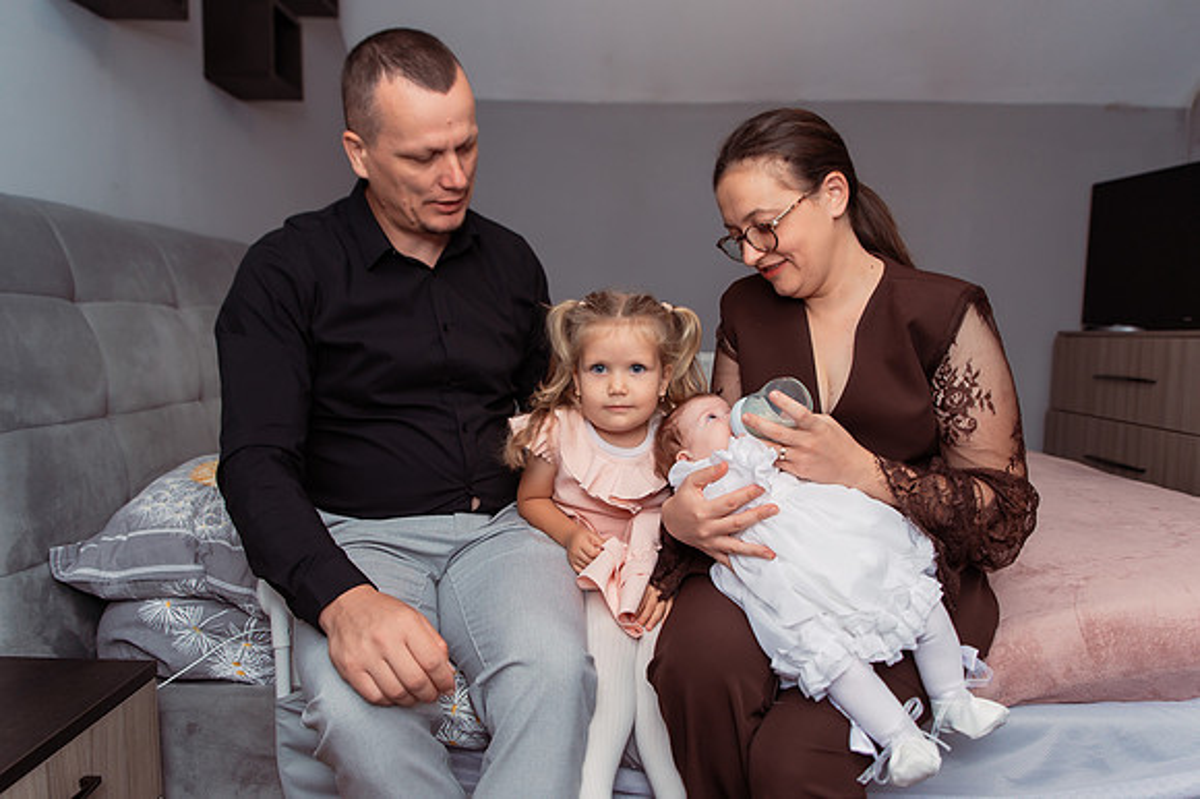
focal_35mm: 26
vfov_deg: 49.4
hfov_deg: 69.2
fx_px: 869
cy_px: 399
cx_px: 600
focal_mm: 24
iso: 500
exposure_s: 1/250
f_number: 3.5
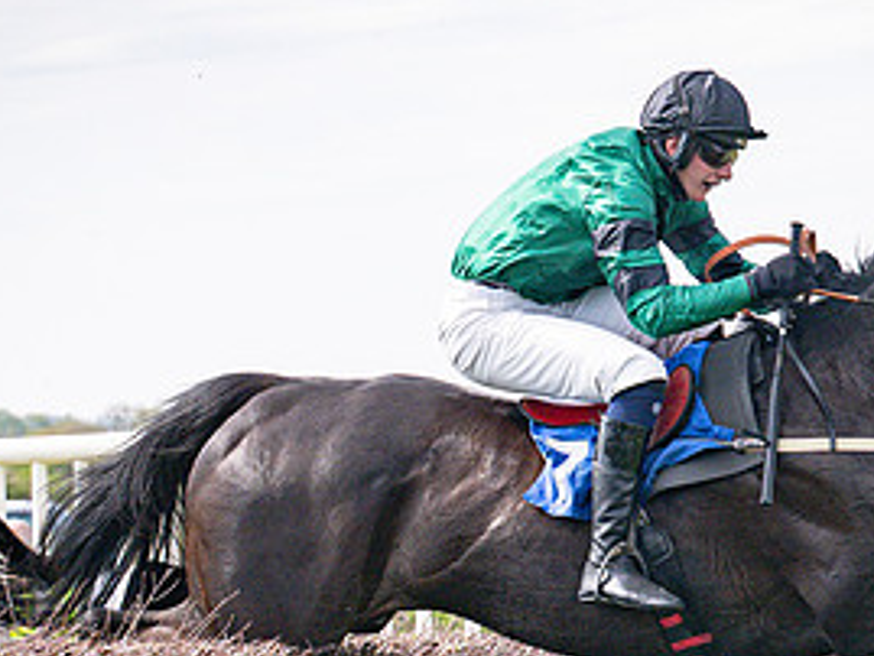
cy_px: 460
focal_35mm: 258
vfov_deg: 5.8
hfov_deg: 7.7
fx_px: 6517
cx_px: 791
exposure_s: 1/2500
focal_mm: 70
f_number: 5
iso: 400
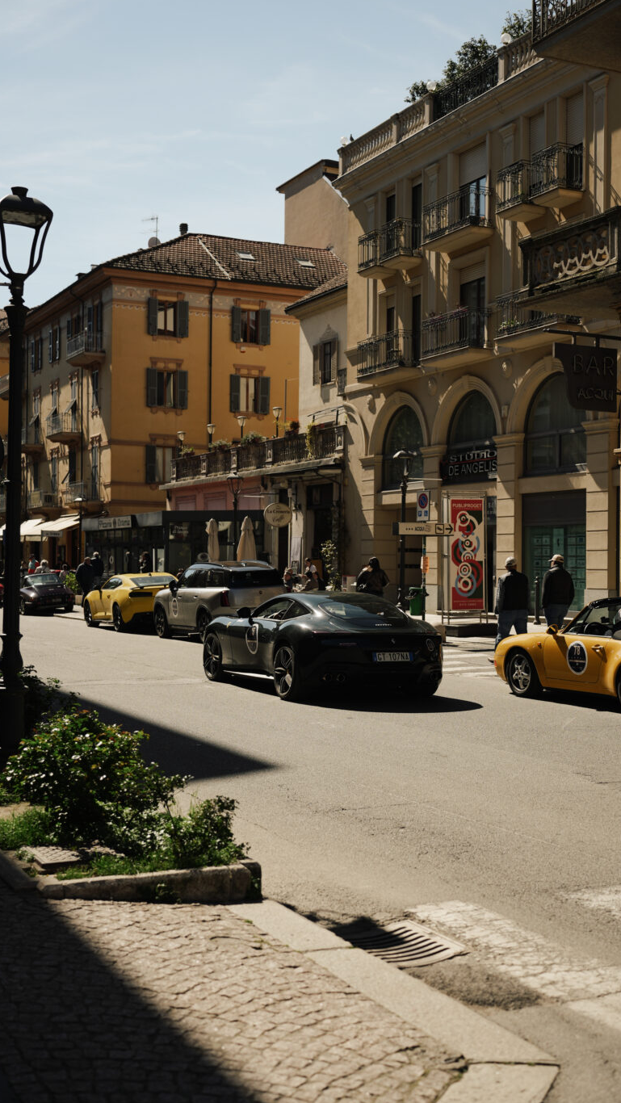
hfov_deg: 27.1
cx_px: 340
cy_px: 547
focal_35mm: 44
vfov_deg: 46.4
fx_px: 1287
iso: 100
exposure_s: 1/1250
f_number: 2.8
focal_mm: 41
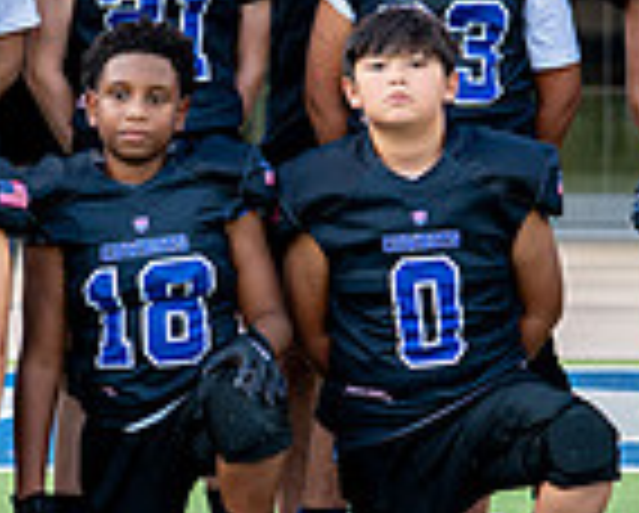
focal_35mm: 290
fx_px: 5492
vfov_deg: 5.3
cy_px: 168
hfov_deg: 6.7
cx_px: 122
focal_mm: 50
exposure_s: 1/800
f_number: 2
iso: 200
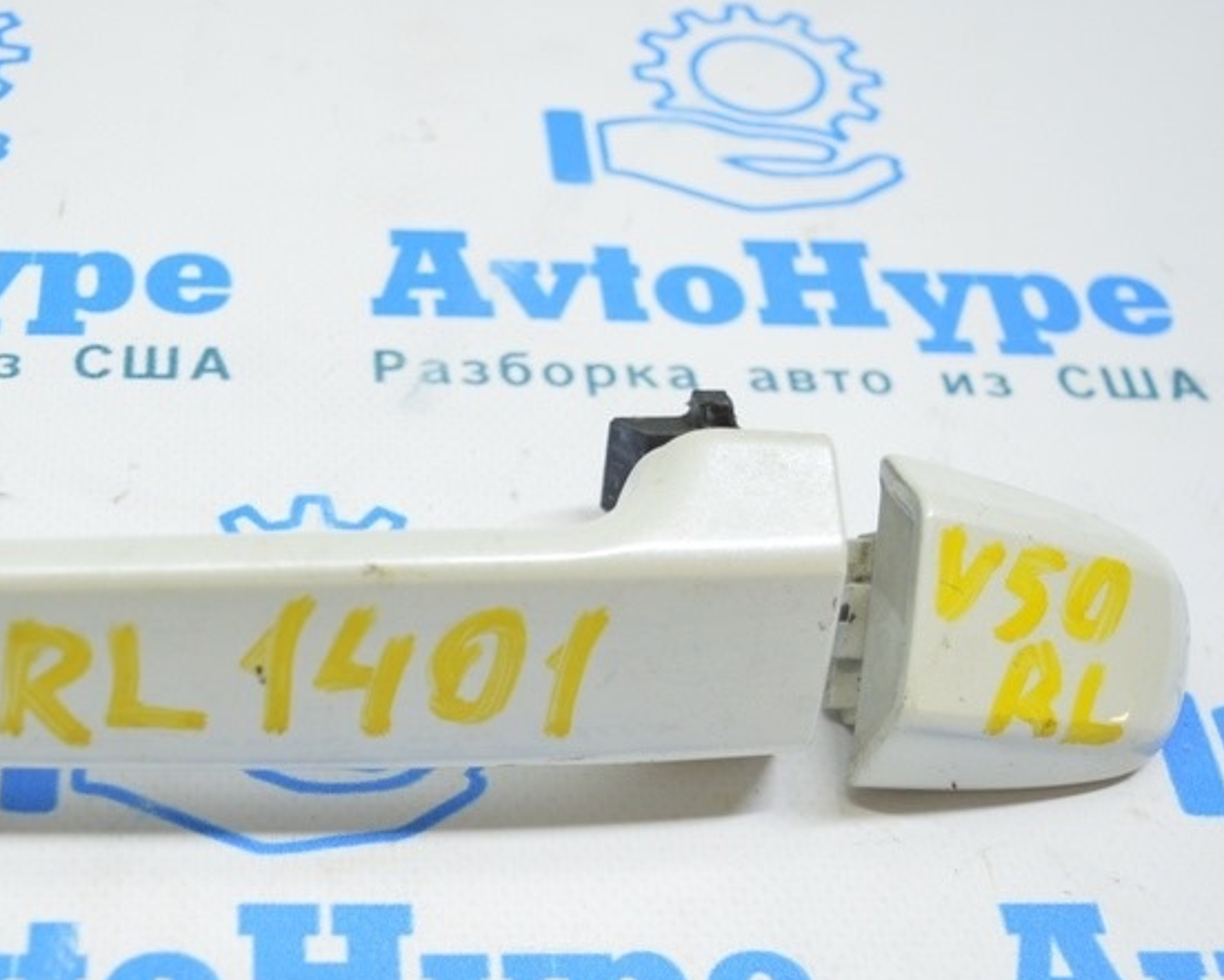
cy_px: 666
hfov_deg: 33.5
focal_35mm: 55
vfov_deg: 27.5
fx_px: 1988
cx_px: 302
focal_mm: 21
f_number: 3.8
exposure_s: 1/50
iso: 400
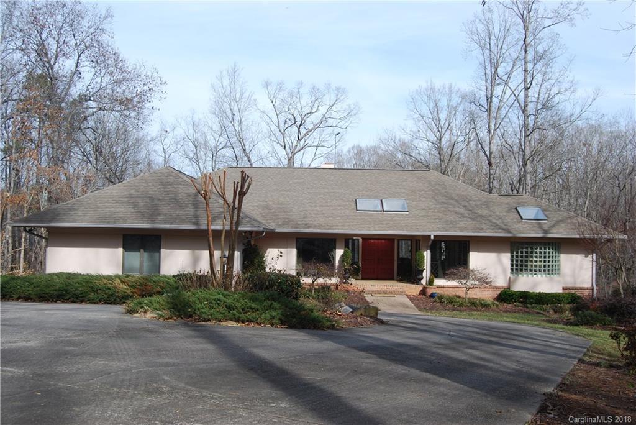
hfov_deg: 55.1
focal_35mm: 34
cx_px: 318
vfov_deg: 38.4
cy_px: 212
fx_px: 610
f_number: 7.1
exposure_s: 1/200
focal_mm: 23
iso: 100
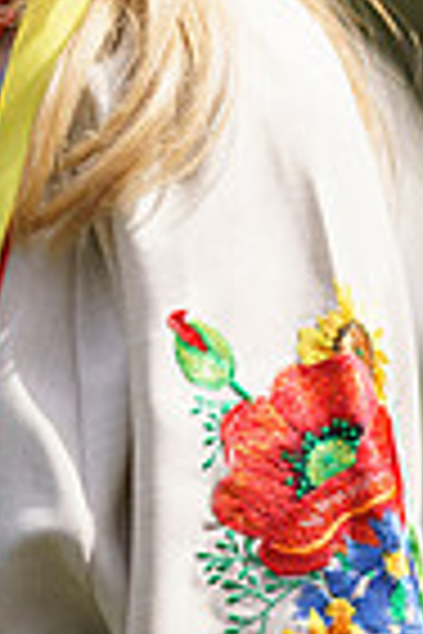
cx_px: -99
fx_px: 8424
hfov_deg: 2.9
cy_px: -189
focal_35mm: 478
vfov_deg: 4.3
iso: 100
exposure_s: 1/1000
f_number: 2.8
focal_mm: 150
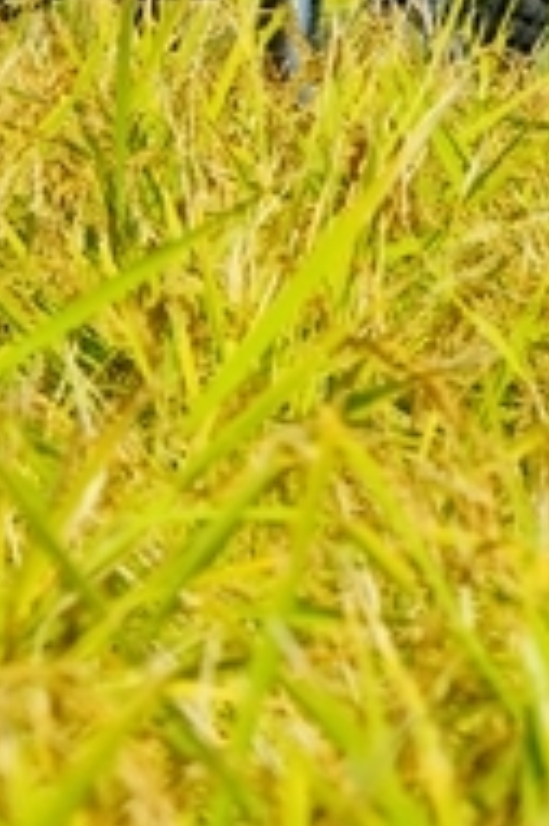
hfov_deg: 1.4
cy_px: 523
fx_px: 23052
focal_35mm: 1006
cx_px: 735
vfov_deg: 2.1
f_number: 16
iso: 1000
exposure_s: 1/320
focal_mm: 240
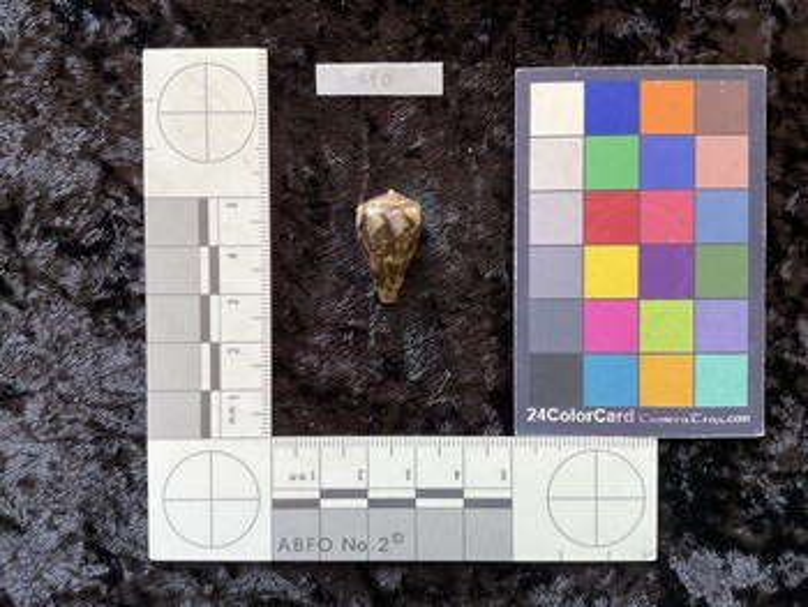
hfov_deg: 61.6
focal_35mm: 29
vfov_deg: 48.3
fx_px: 677
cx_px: 404
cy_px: 304
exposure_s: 1/60
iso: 40
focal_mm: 3
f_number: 1.8
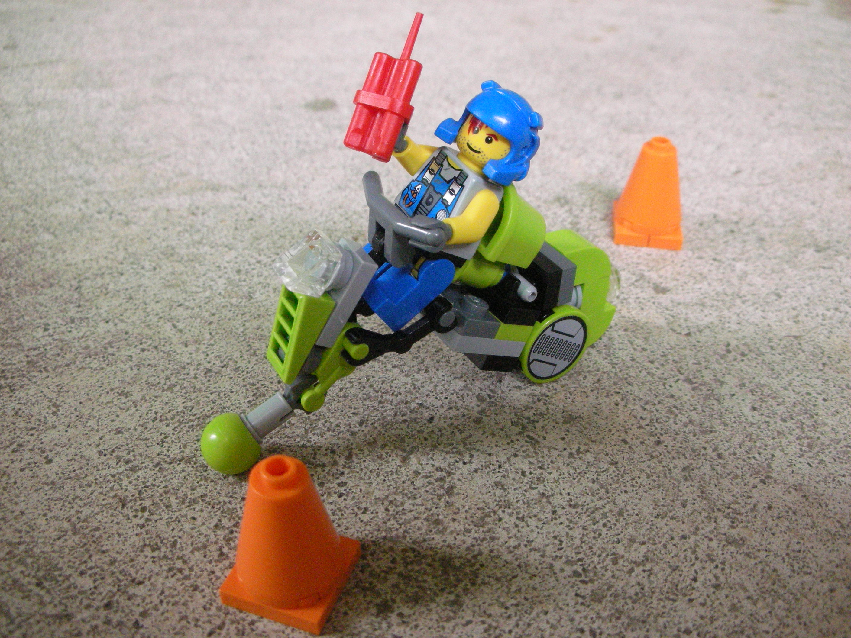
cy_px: 319
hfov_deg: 52.6
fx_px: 860
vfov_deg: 40.7
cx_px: 426
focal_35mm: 35
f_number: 3
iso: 400
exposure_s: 1/201
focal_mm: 5.8
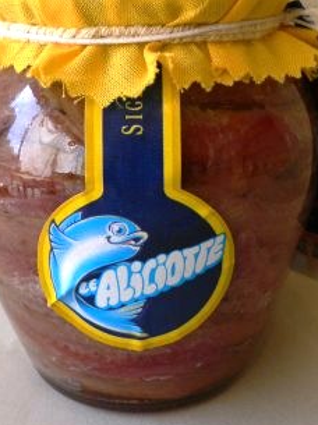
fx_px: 614
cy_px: 177
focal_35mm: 50
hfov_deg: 29.0
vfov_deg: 38.1
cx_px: 153
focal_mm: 6.3
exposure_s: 1/100
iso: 80
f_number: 4
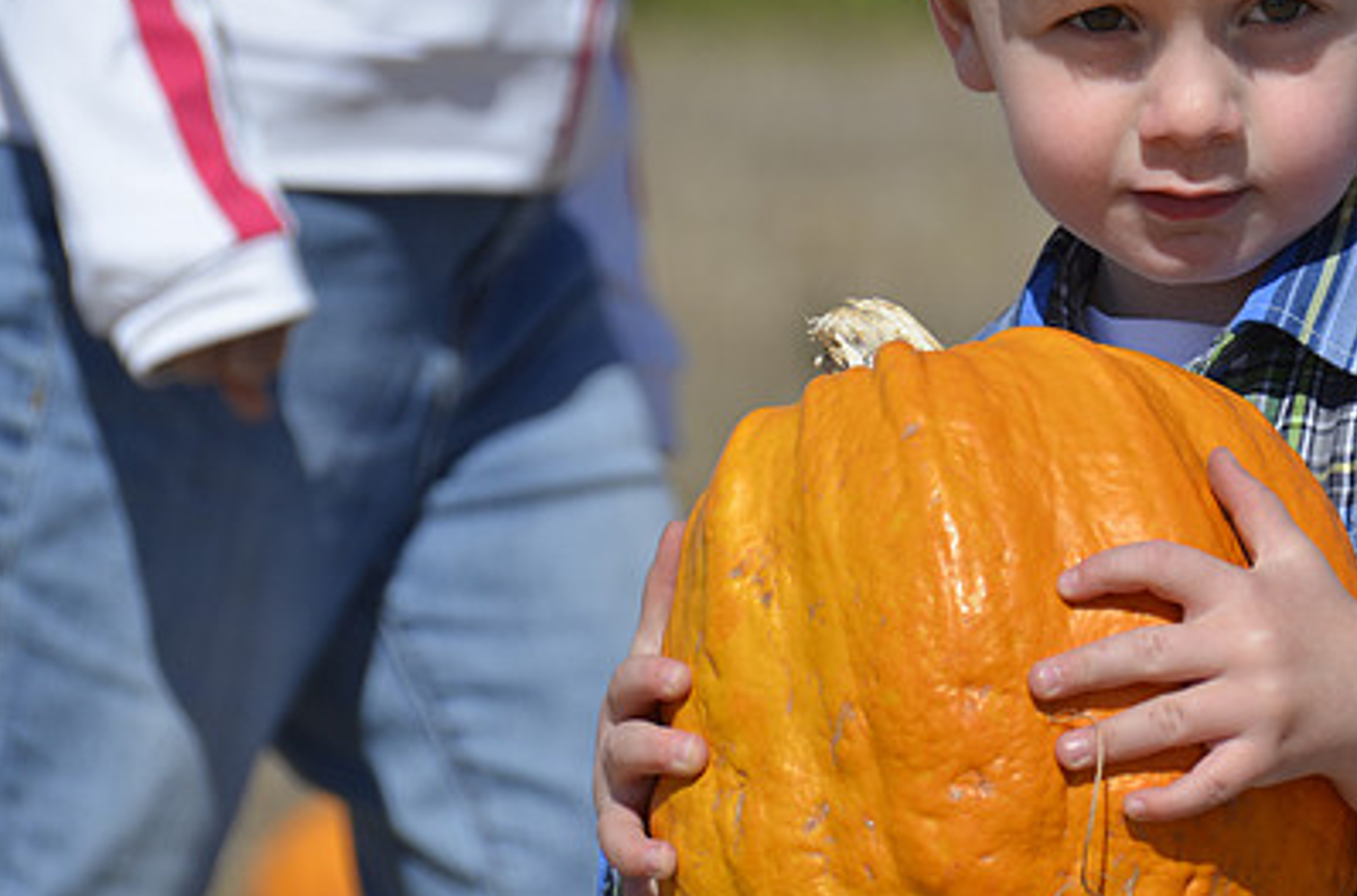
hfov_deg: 3.9
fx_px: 19735
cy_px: 303
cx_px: 961
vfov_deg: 2.6
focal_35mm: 525
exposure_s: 1/1000
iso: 200
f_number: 8
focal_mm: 240
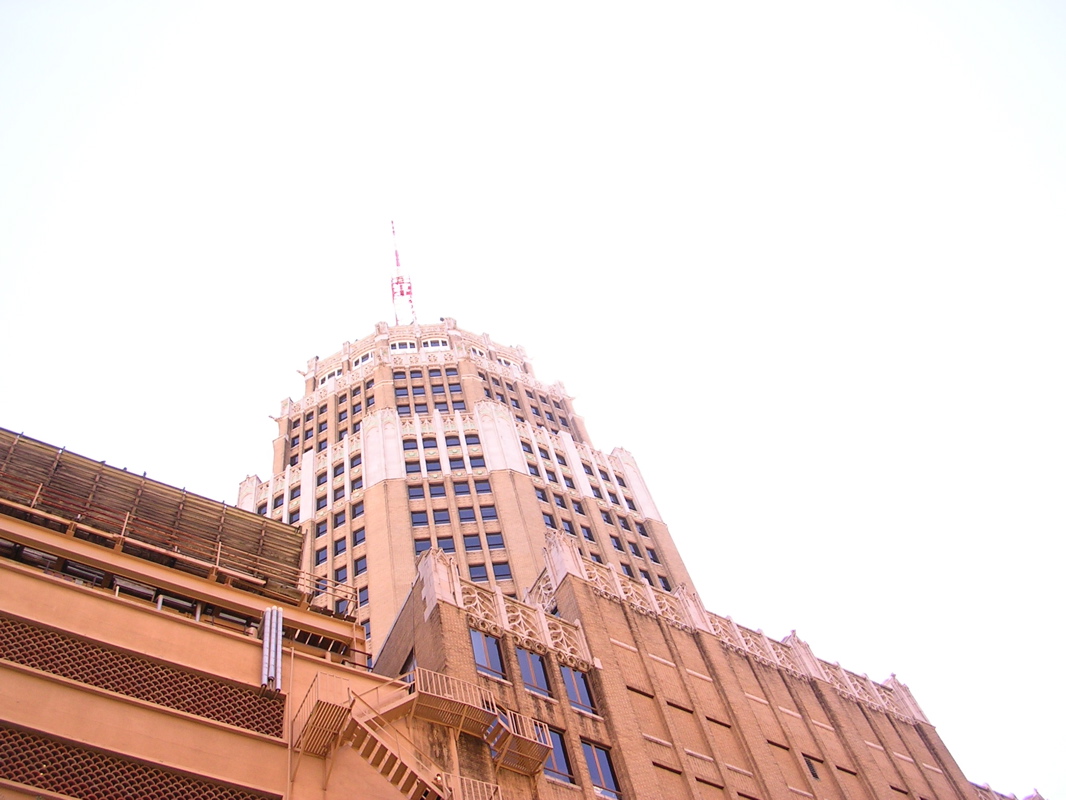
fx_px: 1170
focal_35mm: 38
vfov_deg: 37.7
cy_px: 400
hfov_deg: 49.0
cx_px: 533
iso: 50
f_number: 2.8
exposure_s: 1/214
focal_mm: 5.8
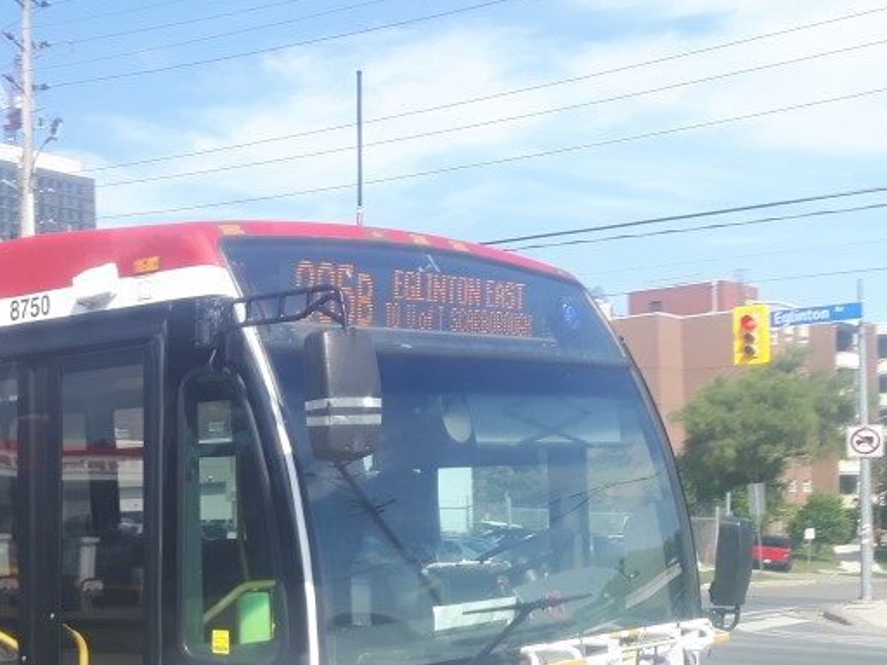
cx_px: 10
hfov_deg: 29.3
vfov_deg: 23.1
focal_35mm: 62
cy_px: 587
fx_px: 1589
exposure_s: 1/311
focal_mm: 3.7
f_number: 1.9
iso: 40
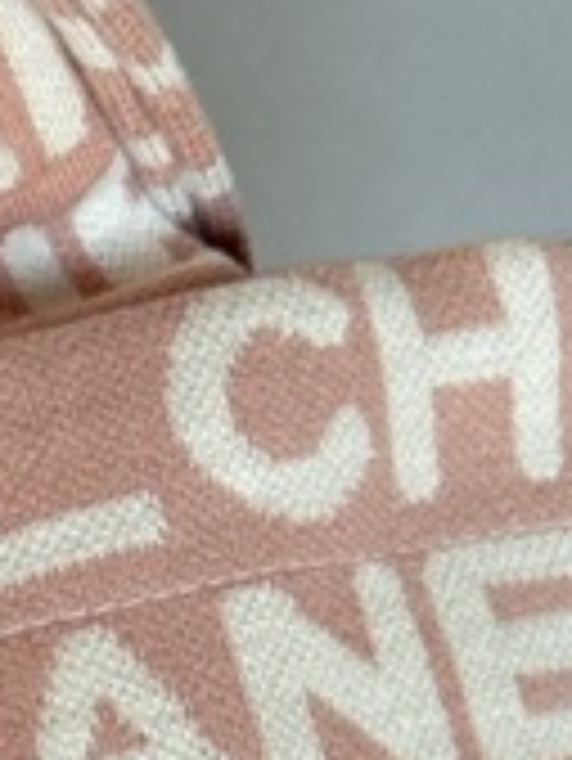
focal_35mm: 227
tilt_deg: -48.0
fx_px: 4995
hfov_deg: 6.3
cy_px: 1111
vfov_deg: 8.5
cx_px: -613
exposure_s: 1/121
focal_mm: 6.76
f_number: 1.78
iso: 80
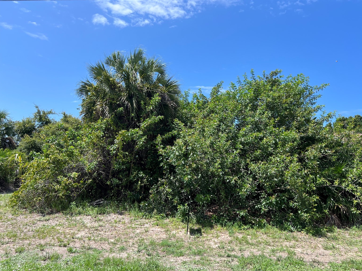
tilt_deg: +7.9
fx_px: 282
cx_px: 186
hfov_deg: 65.3
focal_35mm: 27
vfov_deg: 51.4
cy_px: 133
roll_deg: -1.1
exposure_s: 1/2695
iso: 50
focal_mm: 5.7
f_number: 1.5
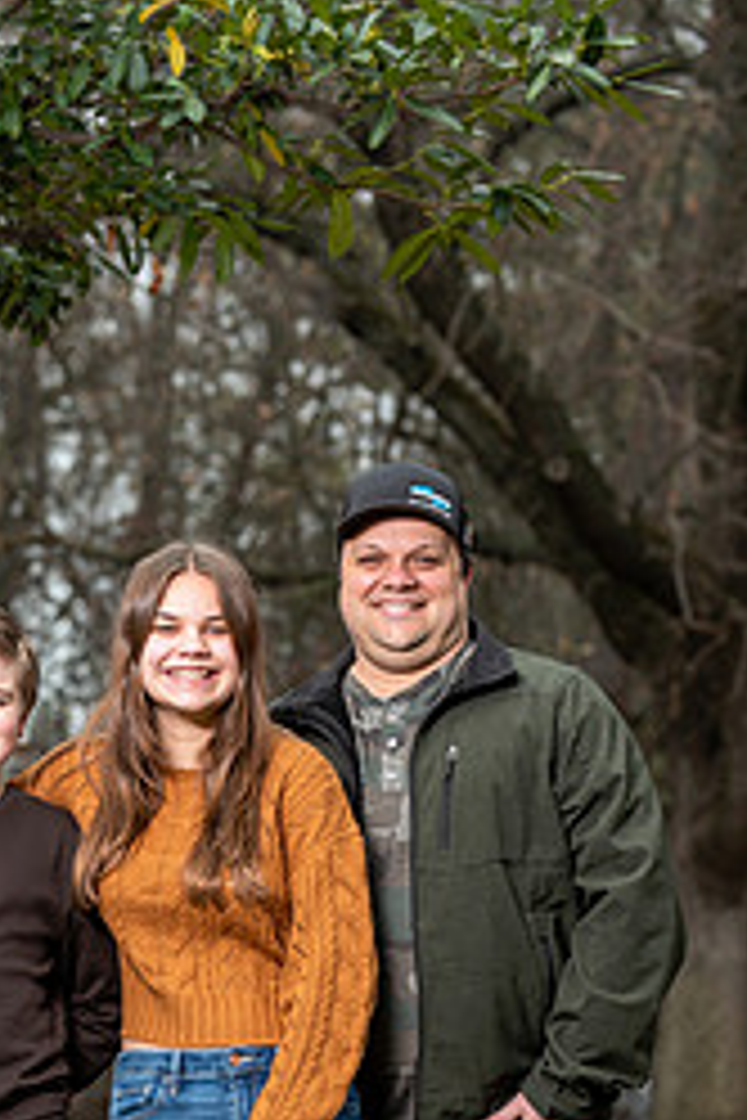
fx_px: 5509
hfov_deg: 7.7
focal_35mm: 177
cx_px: 76
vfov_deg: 11.6
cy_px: 891
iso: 200
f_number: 4
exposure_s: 1/125
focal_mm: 98
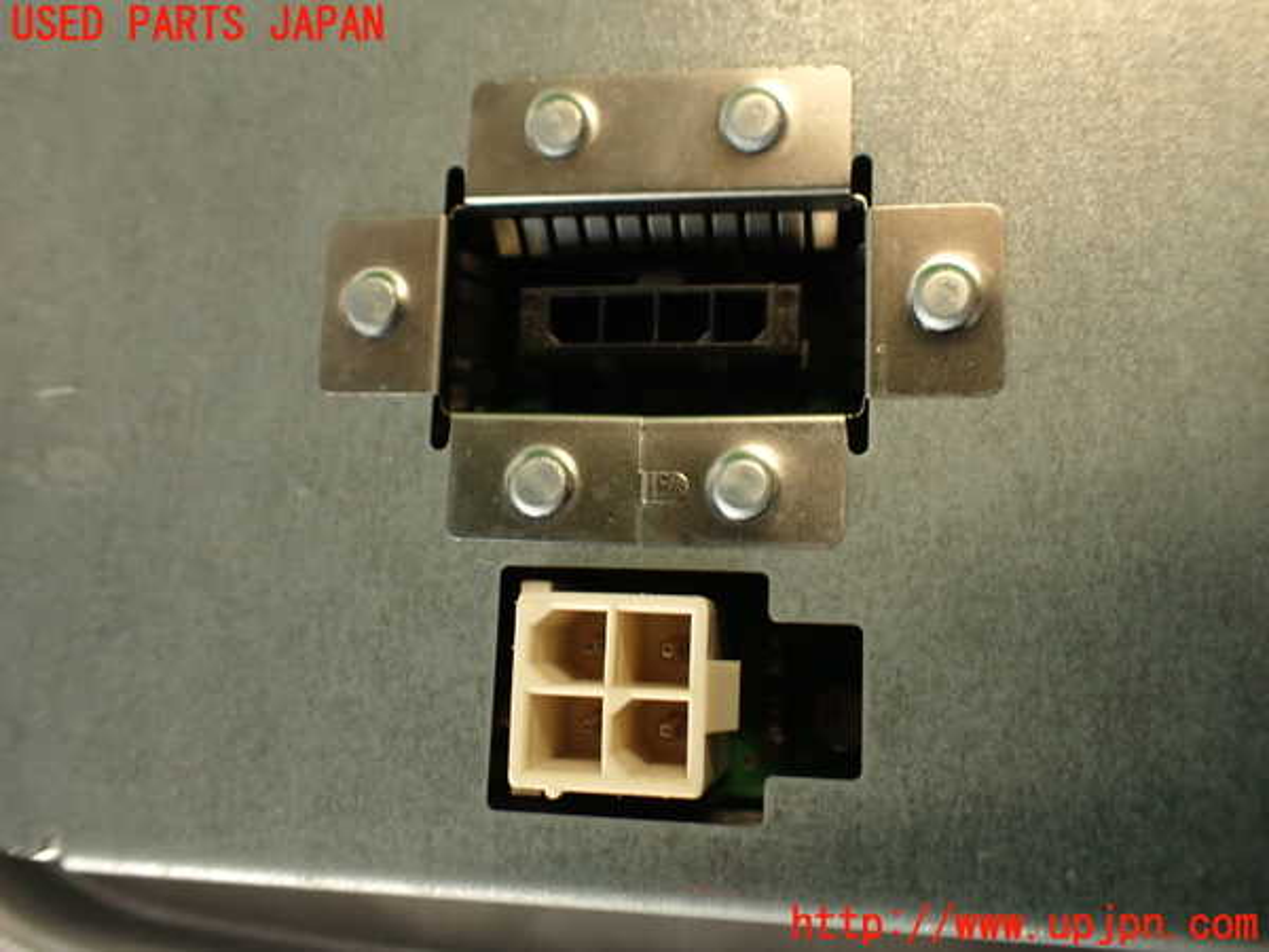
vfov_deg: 44.2
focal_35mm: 32
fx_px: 1173
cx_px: 634
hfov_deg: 56.8
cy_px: 476
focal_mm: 5.79
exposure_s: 1/40
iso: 200
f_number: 2.4
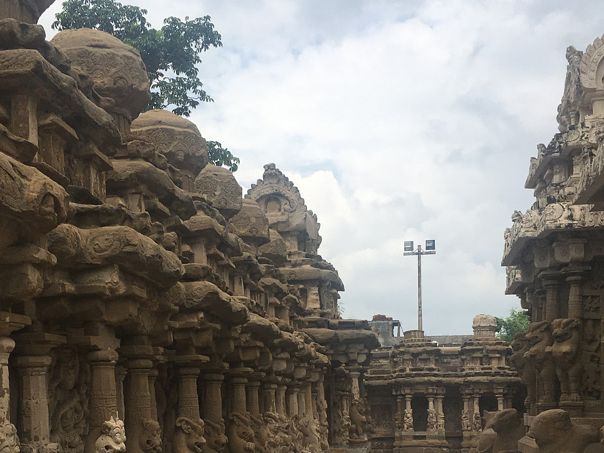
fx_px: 837
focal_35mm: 48
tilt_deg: +4.4
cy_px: 352
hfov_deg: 39.3
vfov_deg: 29.7
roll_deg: +0.6
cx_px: 211
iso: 25
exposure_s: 1/2653
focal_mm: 4.15
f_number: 2.2
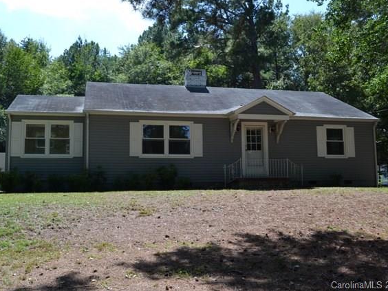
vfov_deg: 39.7
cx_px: 190
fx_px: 404
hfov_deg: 51.4
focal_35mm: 36
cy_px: 145
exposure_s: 1/160
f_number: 6.3
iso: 100
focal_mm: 22
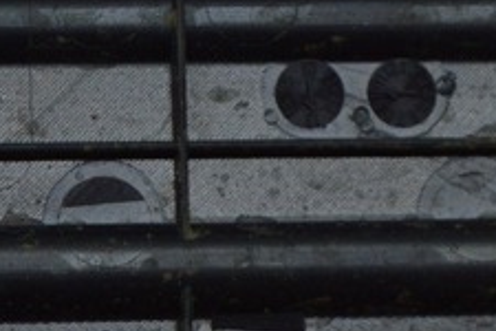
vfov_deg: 5.8
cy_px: 378
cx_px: 88
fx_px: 3230
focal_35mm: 234
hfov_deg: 8.8
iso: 400
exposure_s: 1/125
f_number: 5.6
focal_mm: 55
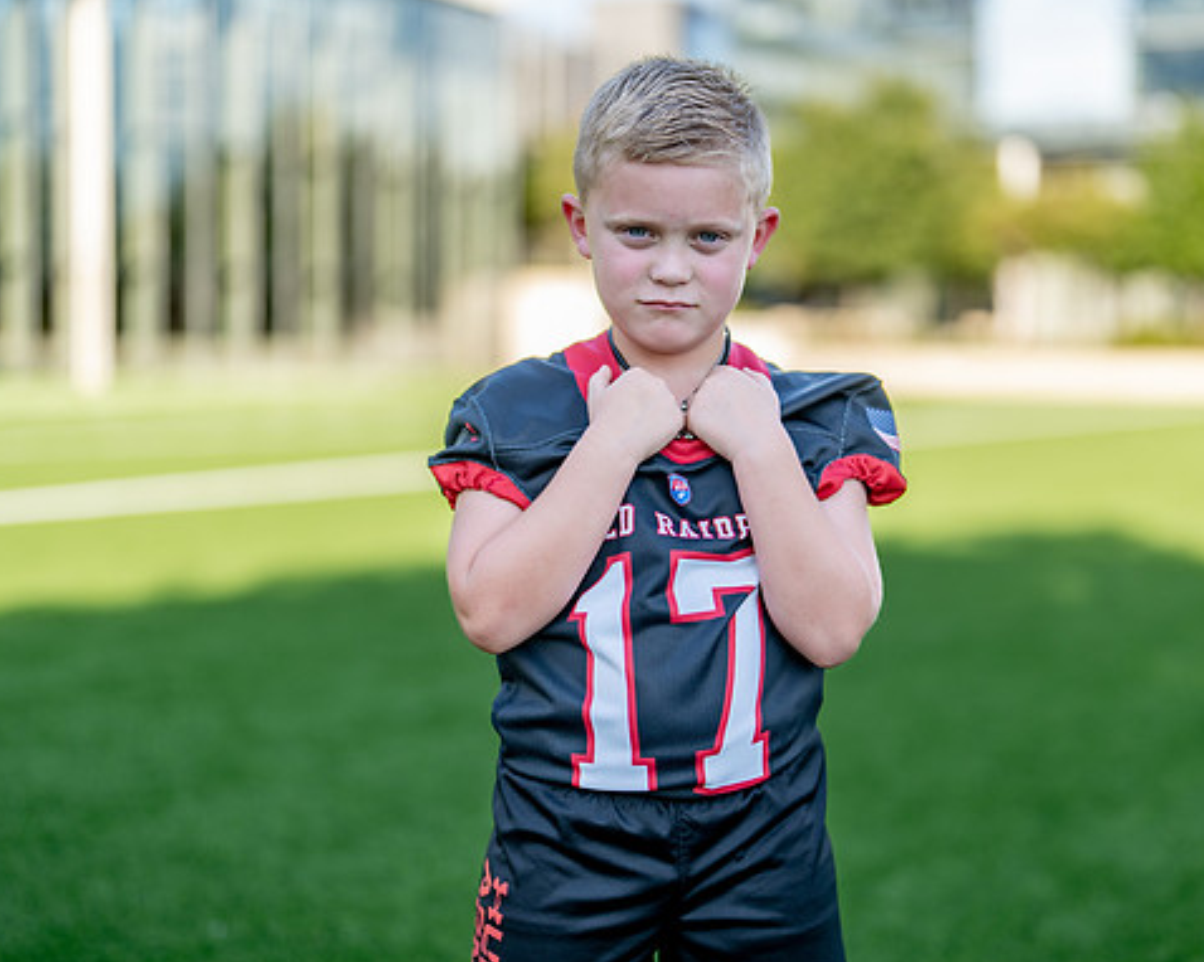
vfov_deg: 25.0
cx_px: 715
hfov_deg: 30.9
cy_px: 468
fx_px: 2173
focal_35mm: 61
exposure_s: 1/1600
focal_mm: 50
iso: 100
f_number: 1.2
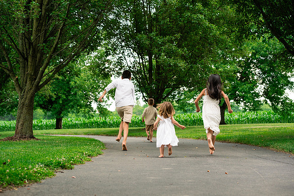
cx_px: 147
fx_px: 694
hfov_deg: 23.9
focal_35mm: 85
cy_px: 98
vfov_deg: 16.1
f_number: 5
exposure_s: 1/320
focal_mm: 85
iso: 500
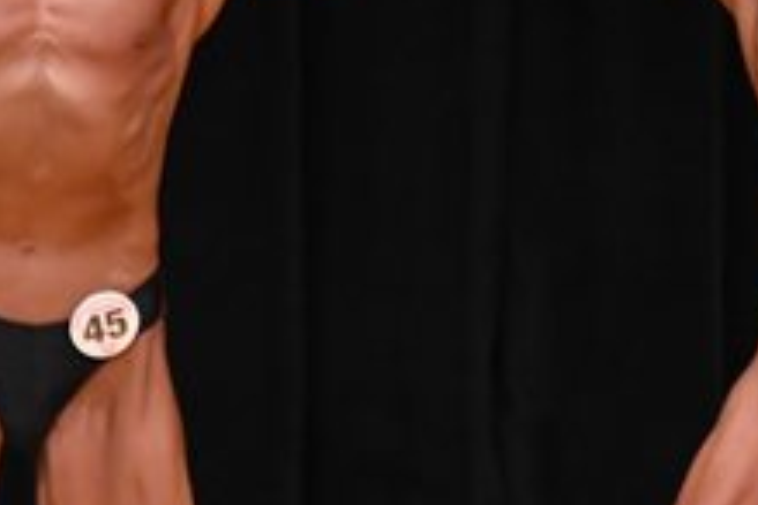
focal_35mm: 1009
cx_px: 1265
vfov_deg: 1.4
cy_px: 291
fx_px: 21243
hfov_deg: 2.0
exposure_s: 1/400
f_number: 5.6
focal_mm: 190
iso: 3200
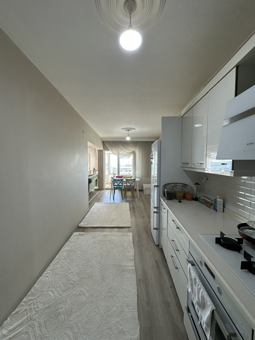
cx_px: 128
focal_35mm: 14
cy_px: 170
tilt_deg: -2.6
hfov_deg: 85.7
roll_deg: -0.9
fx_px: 138
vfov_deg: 102.1
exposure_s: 1/100
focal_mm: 2.22
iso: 80
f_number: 2.2
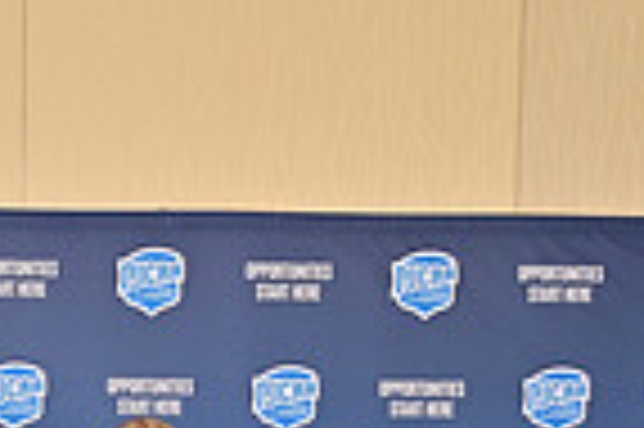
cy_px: 811
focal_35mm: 128
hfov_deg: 15.8
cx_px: 54
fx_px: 2288
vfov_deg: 10.0
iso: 400
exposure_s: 1/125
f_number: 10
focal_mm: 31.5
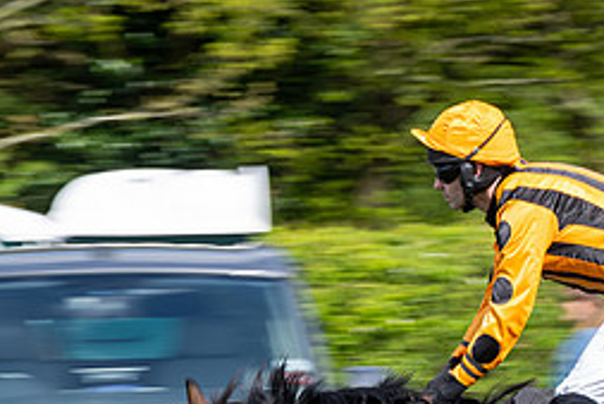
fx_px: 5019
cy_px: 528
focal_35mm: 299
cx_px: 534
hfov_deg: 6.9
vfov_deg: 4.6
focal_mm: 103
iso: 100
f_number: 8
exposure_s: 1/125
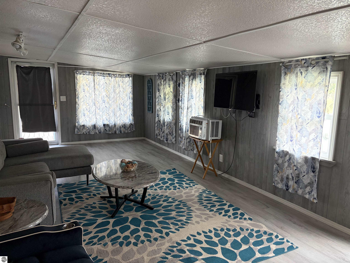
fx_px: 263
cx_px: 175
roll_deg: -0.6
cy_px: 132
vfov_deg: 53.1
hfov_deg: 67.3
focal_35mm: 26
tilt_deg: -9.4
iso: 250
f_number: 1.6
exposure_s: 1/60
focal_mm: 5.96
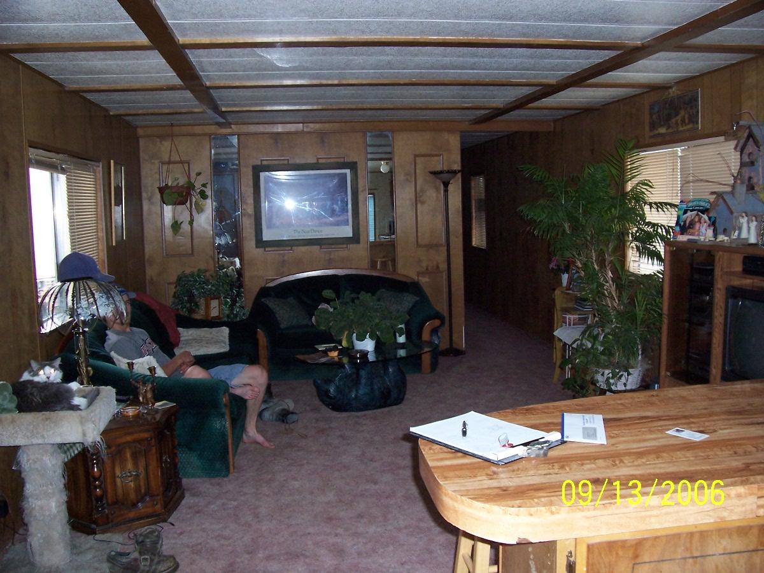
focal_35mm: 34
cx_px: 382
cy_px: 286
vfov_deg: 41.8
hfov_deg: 54.0
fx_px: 750
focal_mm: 5.6
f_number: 2.7
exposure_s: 1/60
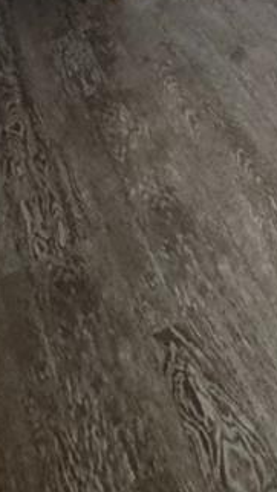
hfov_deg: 13.2
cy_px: -341
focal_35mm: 71
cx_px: 645
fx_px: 928
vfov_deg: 21.8
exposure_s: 1/60
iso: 320
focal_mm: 2.22
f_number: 2.2
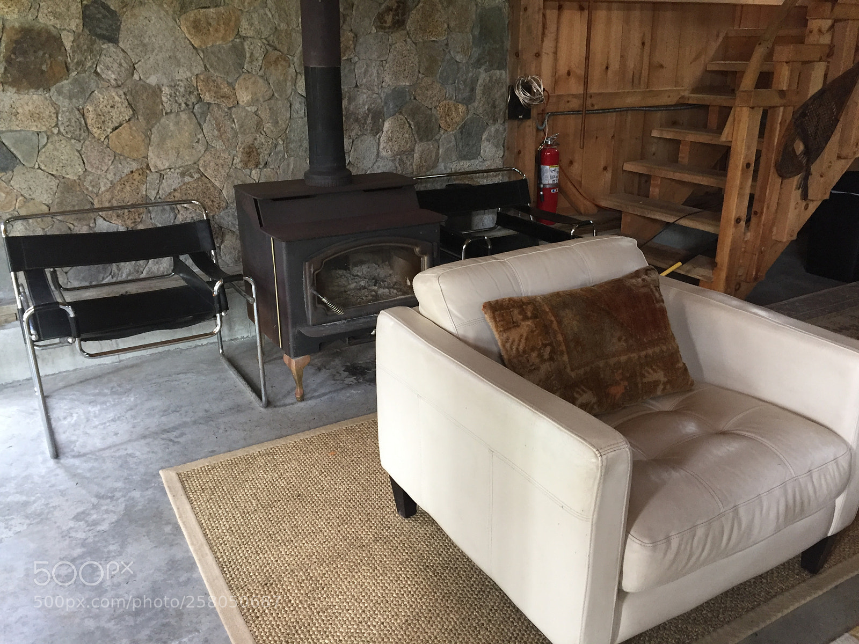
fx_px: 720
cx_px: 430
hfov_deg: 61.7
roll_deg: -0.6
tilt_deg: -21.2
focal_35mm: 29
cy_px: 322
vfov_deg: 48.2
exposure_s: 1/30
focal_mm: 4.15
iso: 125
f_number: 2.2
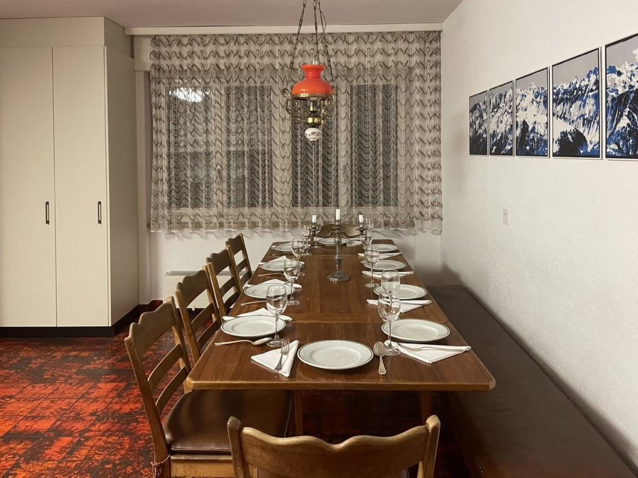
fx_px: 479
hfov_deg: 67.3
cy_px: 239
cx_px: 319
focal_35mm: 26
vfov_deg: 53.1
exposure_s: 1/50
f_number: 1.6
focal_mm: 4.2
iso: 400
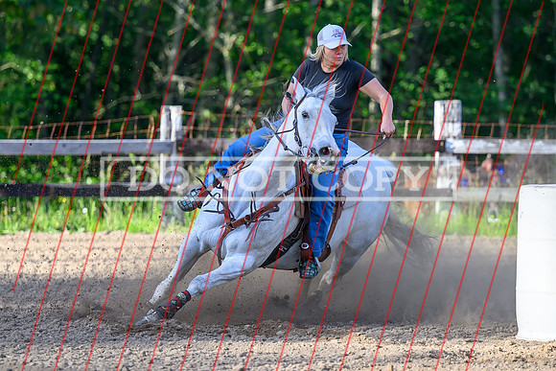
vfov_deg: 5.9
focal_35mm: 231
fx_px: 3574
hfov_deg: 8.9
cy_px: 191
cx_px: 291
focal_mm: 145
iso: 560
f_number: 2.8
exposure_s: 1/2500
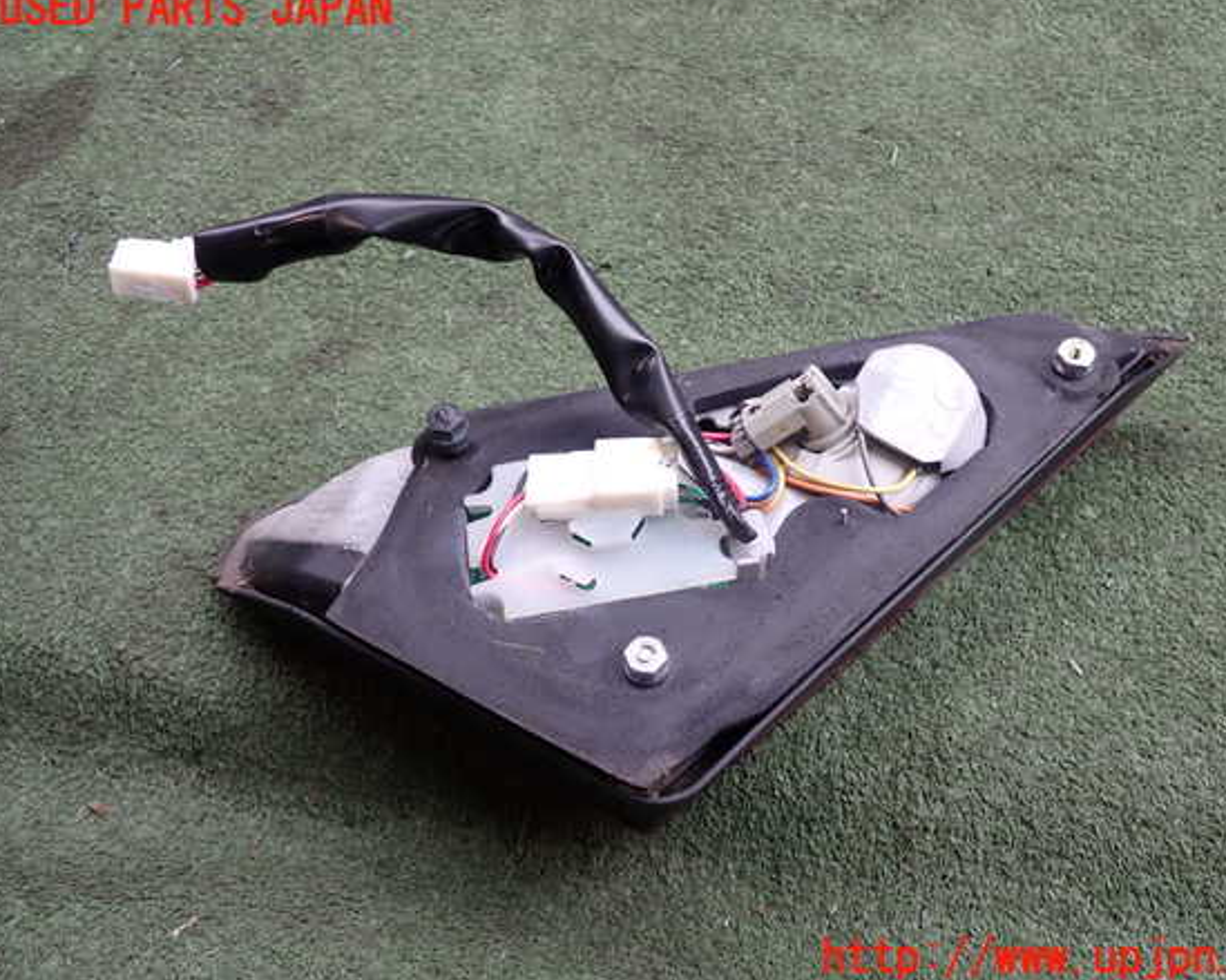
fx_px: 1161
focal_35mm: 32
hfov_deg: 55.6
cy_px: 484
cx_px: 657
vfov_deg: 45.8
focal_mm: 5.4
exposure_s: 1/125
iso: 160
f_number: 2.3
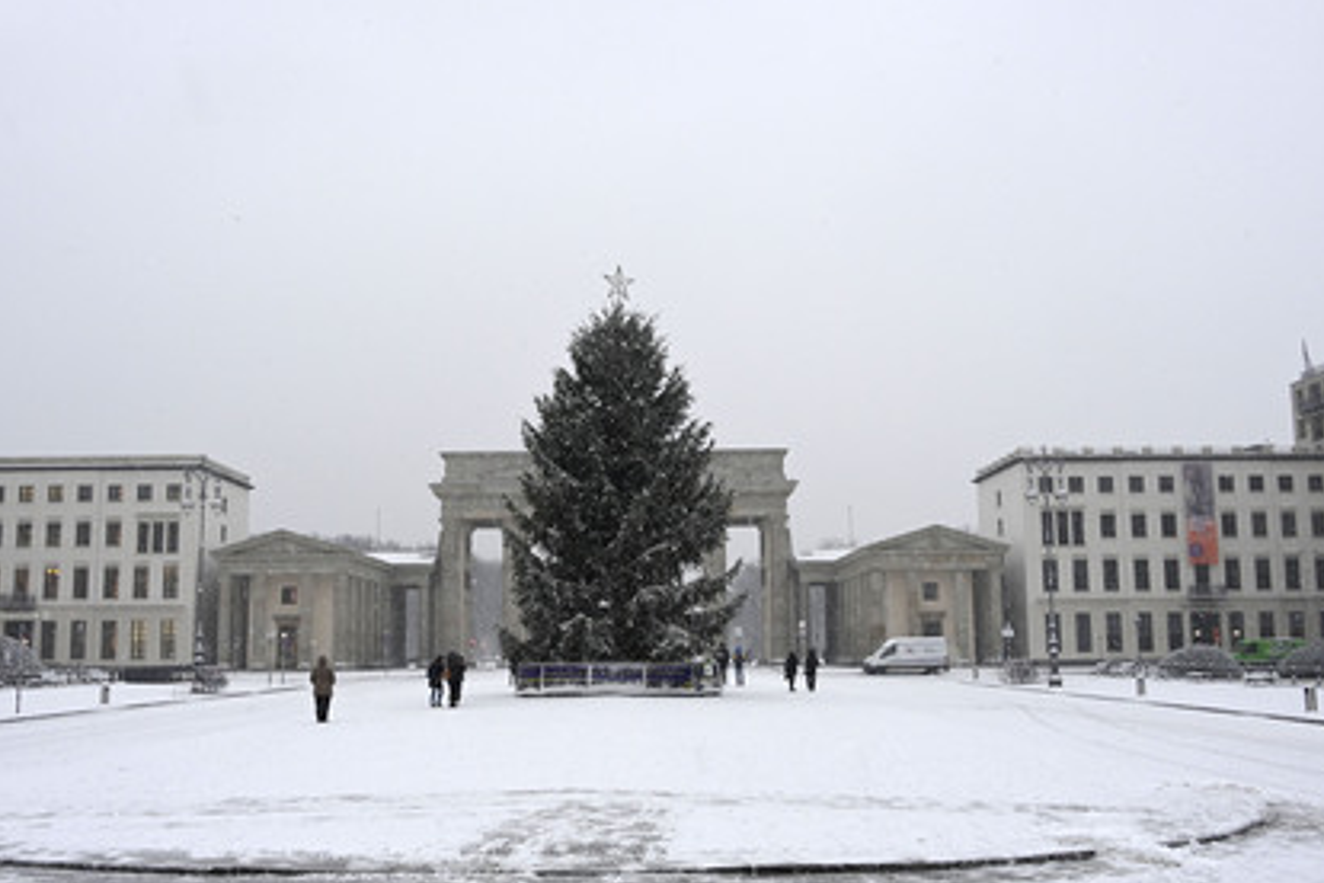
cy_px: 448
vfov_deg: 35.9
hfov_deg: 51.9
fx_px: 1361
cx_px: 635
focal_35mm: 37
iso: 1600
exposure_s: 1/160
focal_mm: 34
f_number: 11
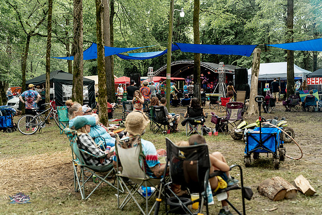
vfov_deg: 31.9
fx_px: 376
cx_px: 161
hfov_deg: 46.4
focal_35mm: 42
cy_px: 108
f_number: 2.8
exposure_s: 1/400
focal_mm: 42
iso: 320
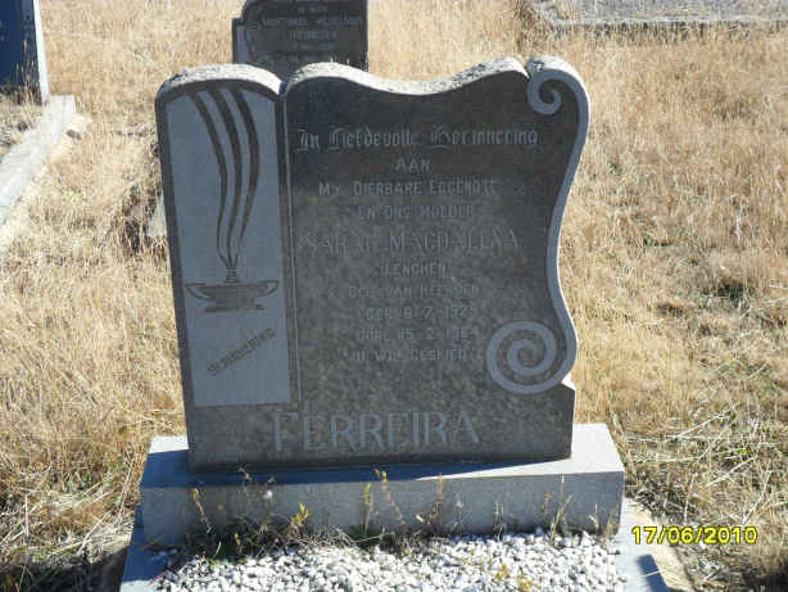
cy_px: 296
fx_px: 1184
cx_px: 394
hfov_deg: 36.8
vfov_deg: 28.1
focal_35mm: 52
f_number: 5
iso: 100
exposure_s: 1/180
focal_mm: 9.3
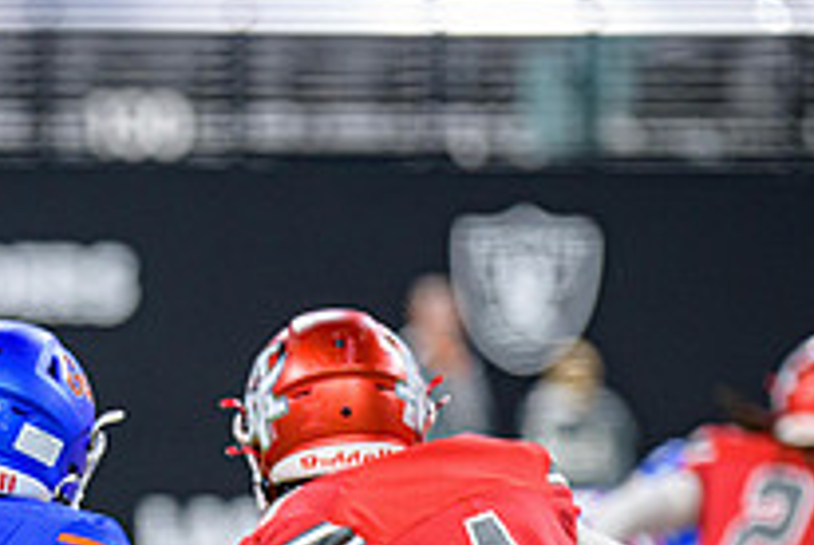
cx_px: -20
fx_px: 13993
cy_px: 748
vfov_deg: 2.2
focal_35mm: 618
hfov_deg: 3.3
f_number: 2.8
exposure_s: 1/400
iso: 1000
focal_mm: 220
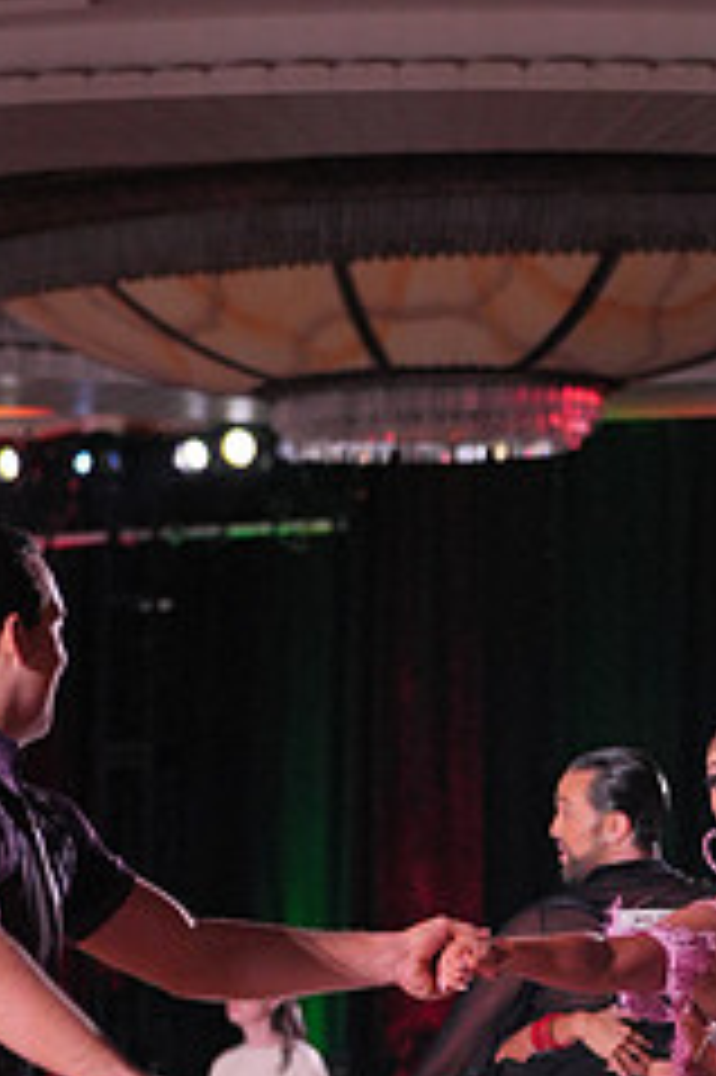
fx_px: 5228
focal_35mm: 175
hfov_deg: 7.8
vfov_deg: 11.5
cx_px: 520
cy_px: 1288
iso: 2000
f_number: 2.8
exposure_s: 1/800
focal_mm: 72
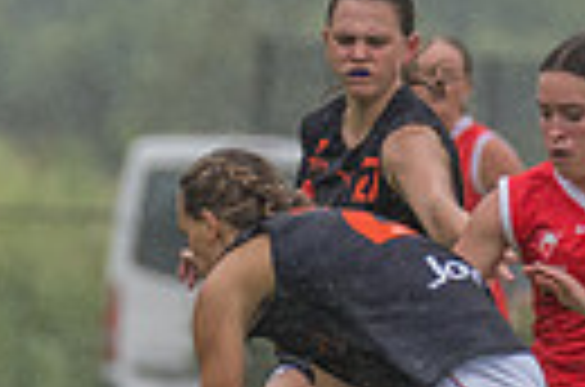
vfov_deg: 0.8
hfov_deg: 1.2
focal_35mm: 1740
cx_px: 127
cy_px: 261
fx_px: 28206
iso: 900
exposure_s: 1/1600
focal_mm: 360
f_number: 6
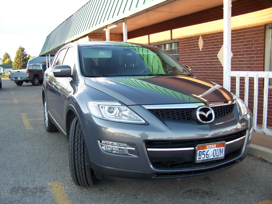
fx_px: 283
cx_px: 136
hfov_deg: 51.4
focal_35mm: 36
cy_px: 102
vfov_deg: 39.7
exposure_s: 1/50
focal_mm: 5.9
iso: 64
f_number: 2.8
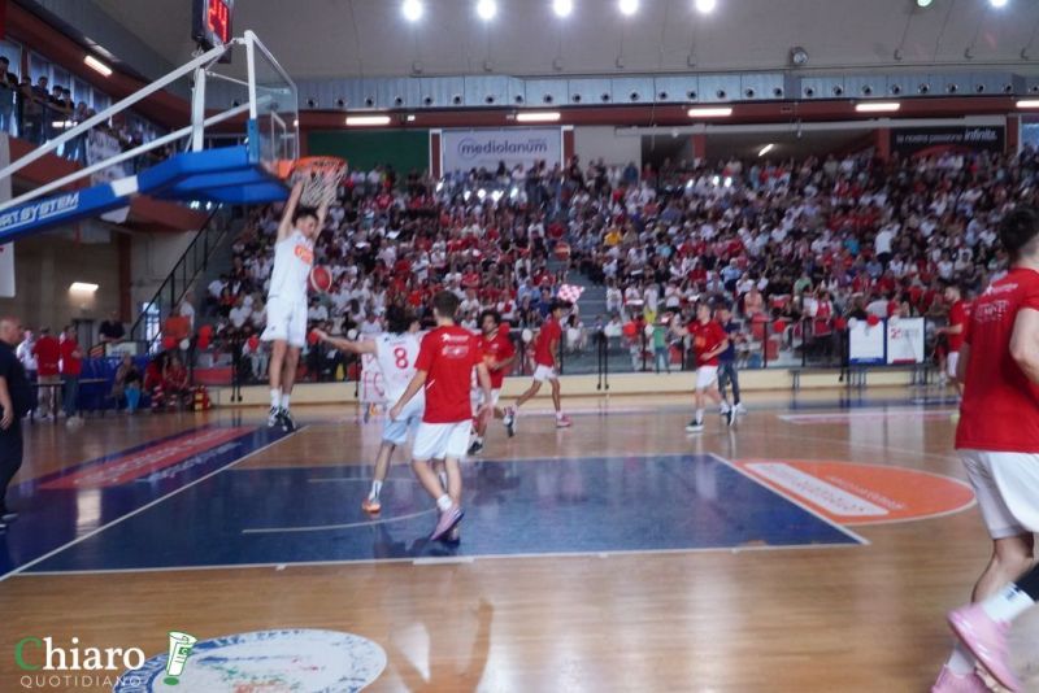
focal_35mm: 30
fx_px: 866
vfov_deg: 43.6
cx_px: 520
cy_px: 346
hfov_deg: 61.9
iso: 5000
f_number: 13
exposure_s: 1/160
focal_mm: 20
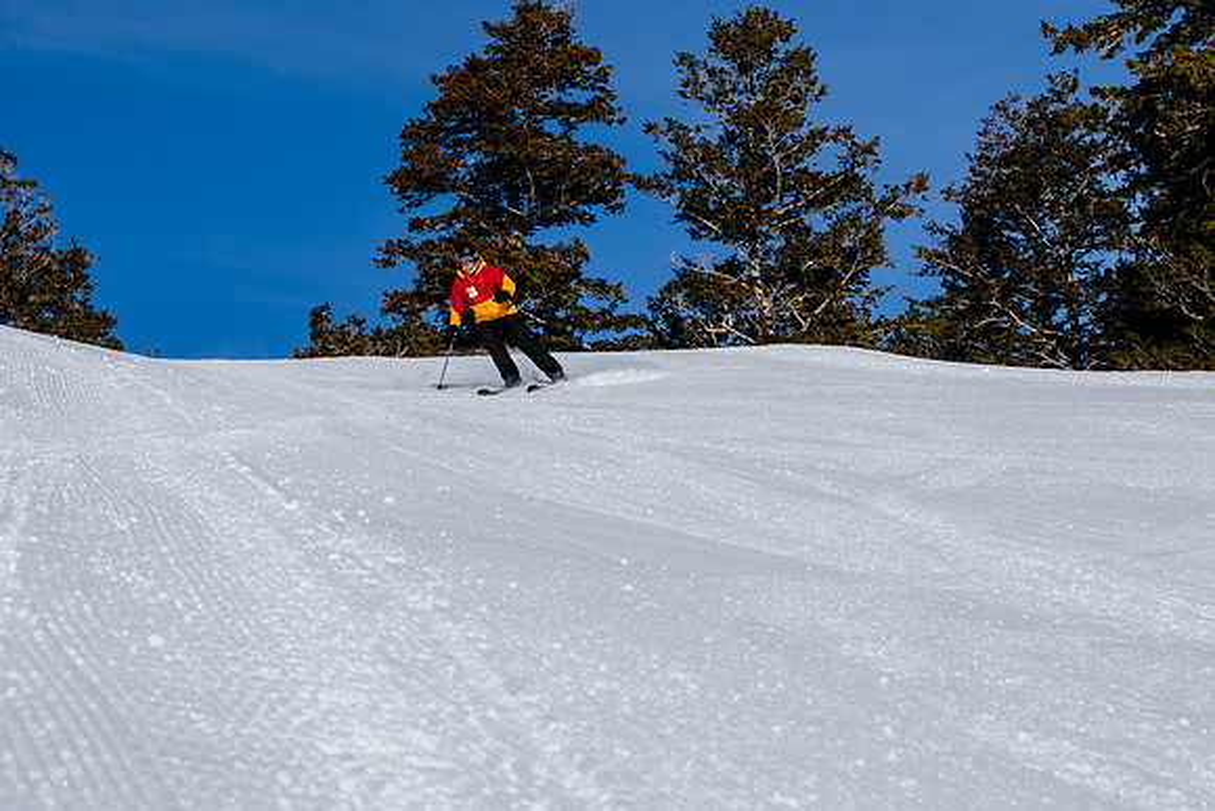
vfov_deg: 10.4
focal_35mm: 132
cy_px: 261
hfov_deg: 15.5
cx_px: 750
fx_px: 4463
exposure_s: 1/1000
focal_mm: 65
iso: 160
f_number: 9
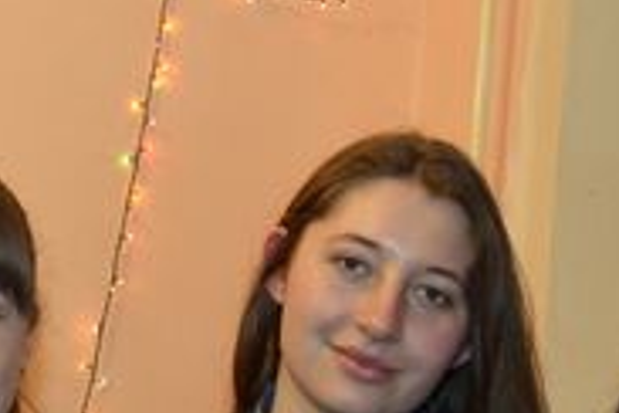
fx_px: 1771
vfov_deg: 13.1
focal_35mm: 103
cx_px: 95
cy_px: 450
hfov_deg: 19.6
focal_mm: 18
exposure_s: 1/30
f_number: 3.5
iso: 800
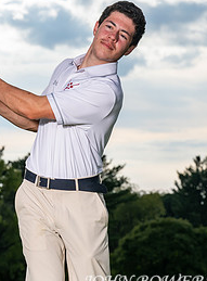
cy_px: 124
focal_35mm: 212
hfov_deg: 6.9
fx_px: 1709
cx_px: 36
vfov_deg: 9.4
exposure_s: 1/500
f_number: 6.3
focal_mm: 70
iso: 160
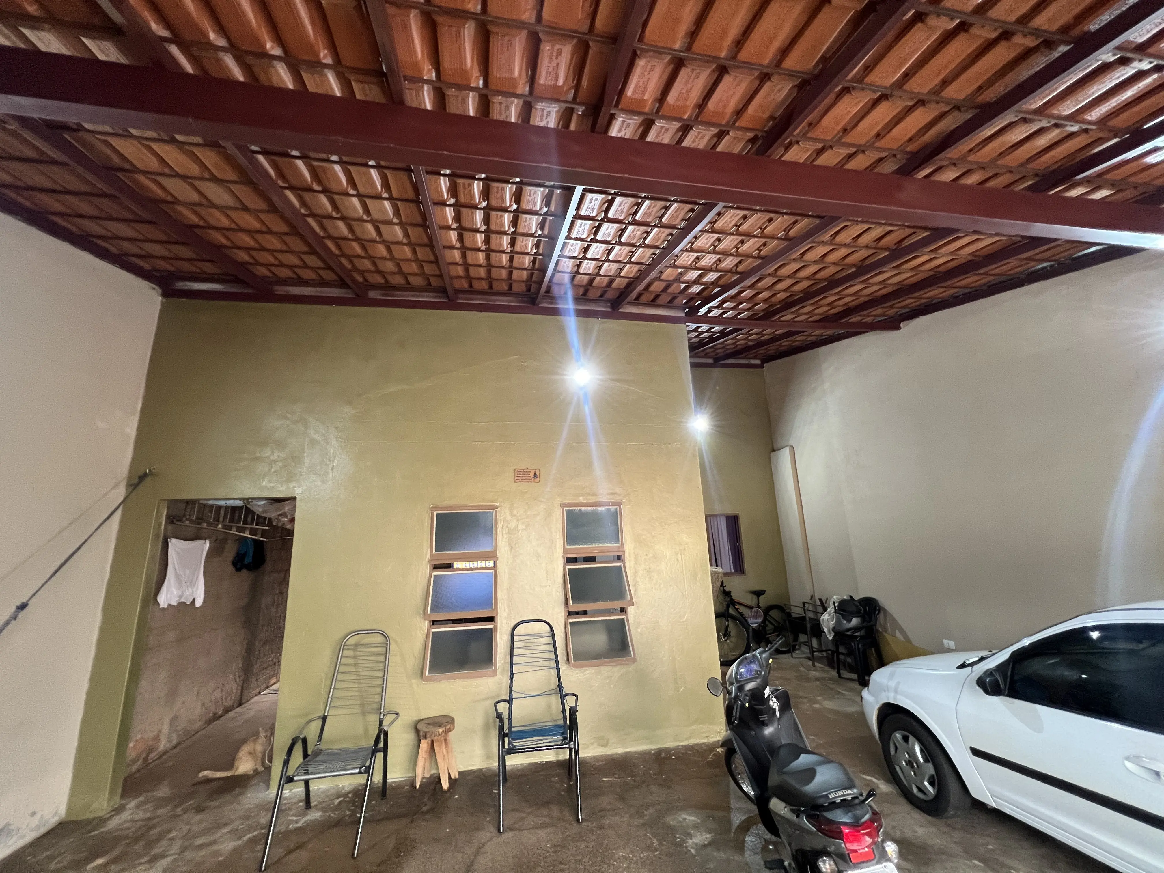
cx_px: 582
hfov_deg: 106.2
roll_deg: +2.0
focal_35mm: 13
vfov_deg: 89.9
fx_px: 437
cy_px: 436
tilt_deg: +12.4
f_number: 1.8
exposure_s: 1/60
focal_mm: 1.57
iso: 320
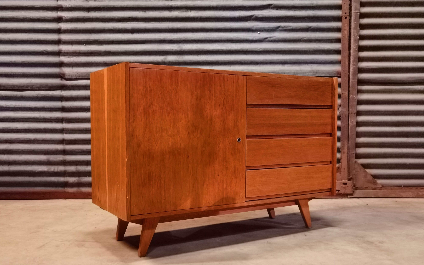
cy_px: 154
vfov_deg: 34.4
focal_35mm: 37
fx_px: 428
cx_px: 217
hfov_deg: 52.7
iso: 1000
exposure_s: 1/20
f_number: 1.9
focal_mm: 6.71
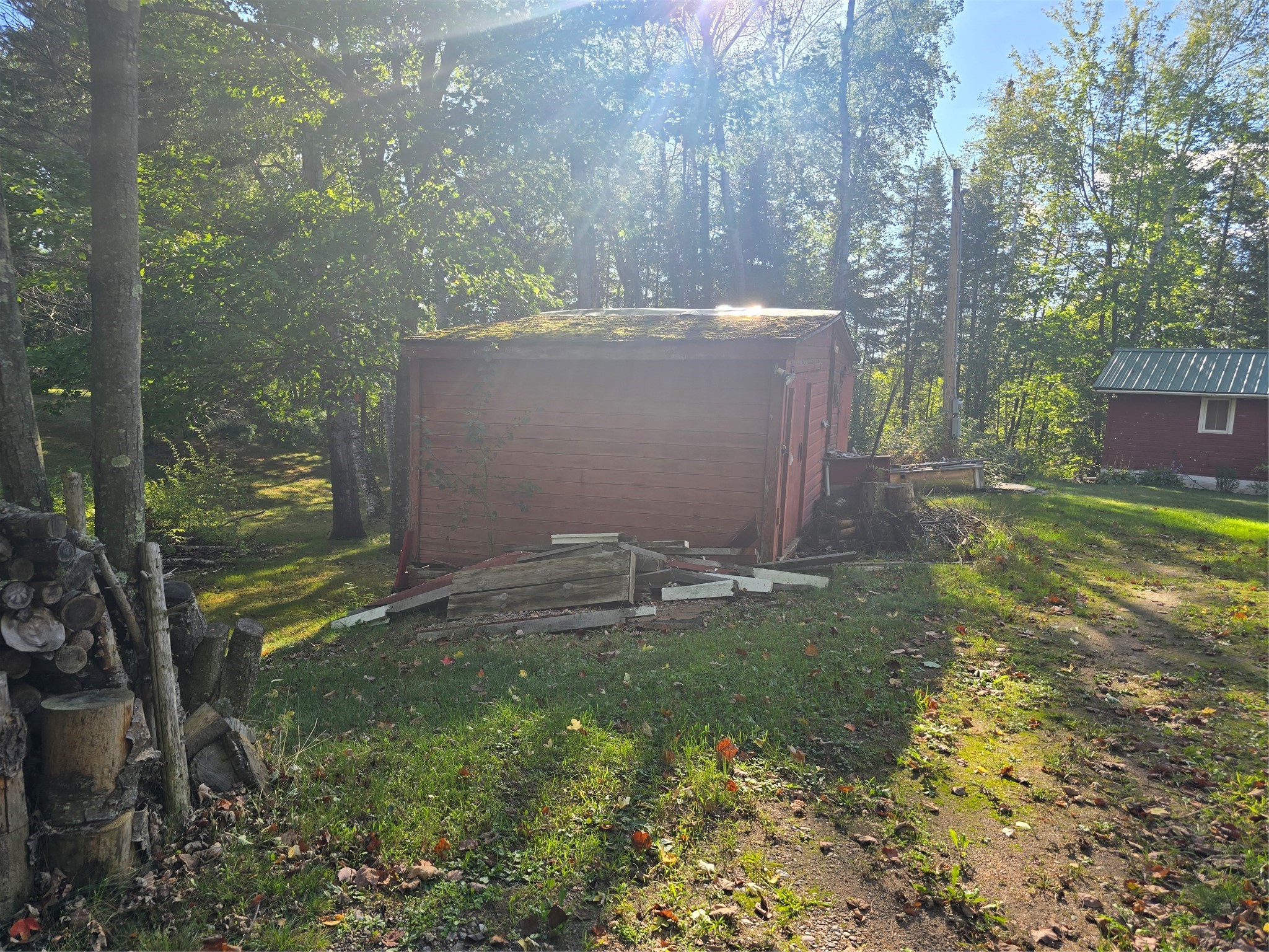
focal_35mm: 23
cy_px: 476
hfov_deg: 73.9
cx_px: 634
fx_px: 843
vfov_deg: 58.9
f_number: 1.7
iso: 12
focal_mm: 6.3
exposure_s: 1/314
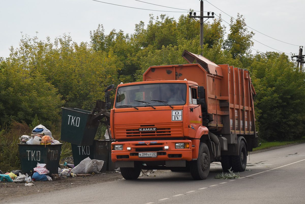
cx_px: 152
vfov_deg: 16.6
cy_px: 102
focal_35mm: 82
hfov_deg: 24.6
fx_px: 699
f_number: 6.3
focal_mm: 55
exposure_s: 1/1000
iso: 400
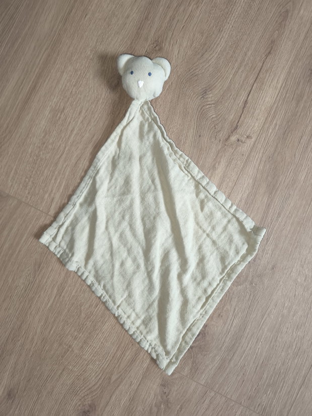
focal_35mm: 23
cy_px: 208
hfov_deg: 58.9
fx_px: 276
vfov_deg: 73.9
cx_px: 156
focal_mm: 6.57
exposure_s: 1/50
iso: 640
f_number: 1.6
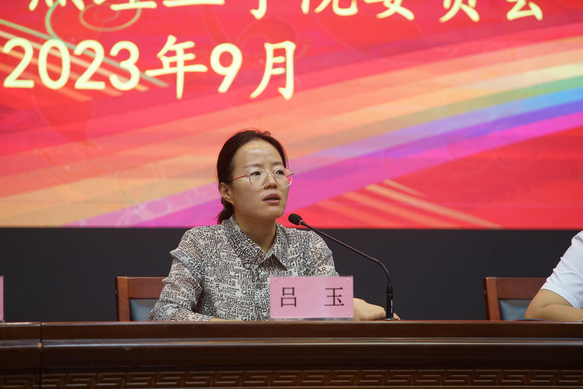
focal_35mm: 201
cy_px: 194
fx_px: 3255
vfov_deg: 6.8
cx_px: 291
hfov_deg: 10.2
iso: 1250
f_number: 4
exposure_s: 1/200
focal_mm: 200
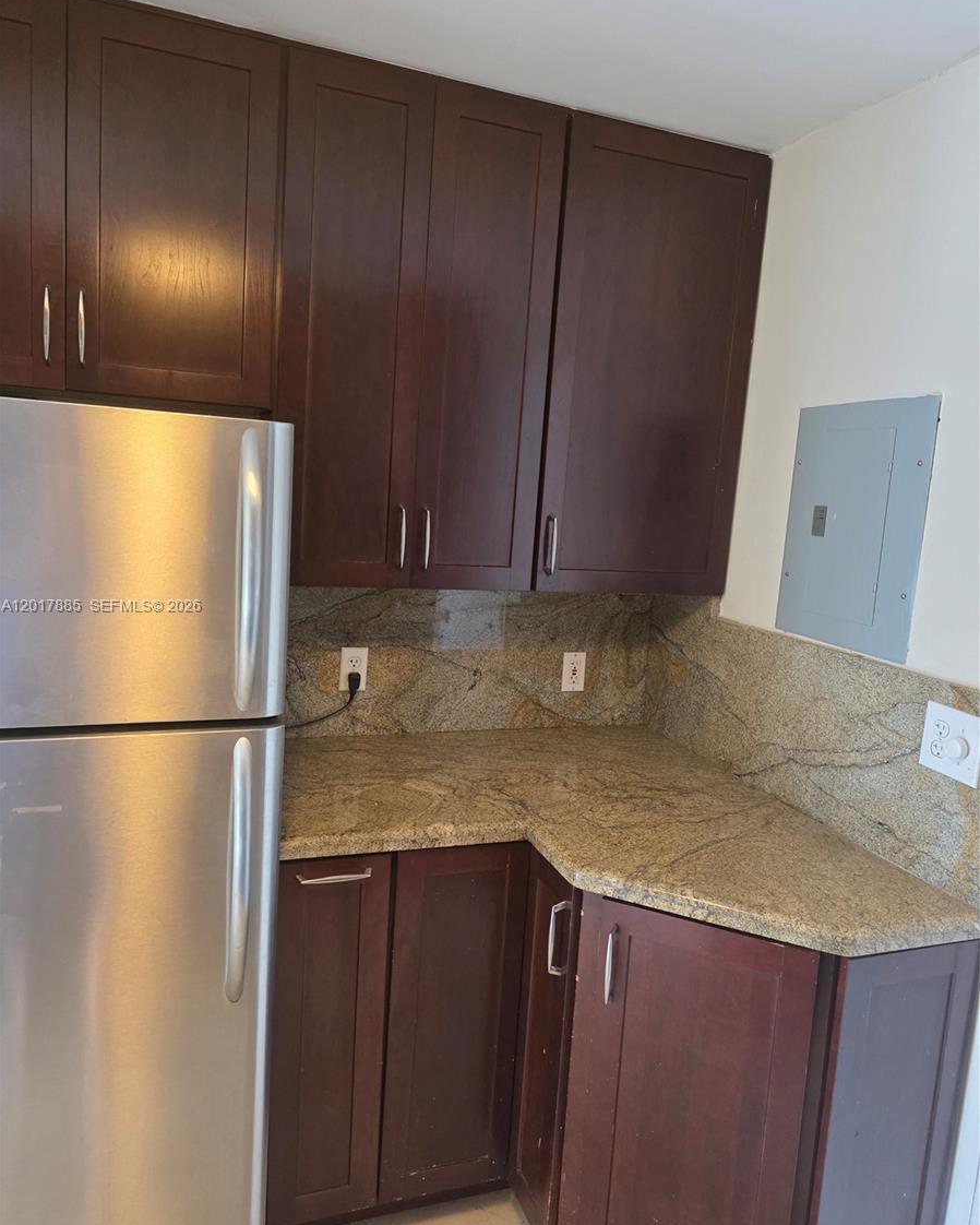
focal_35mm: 24
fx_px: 870
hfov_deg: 58.8
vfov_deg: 70.3
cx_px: 490
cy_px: 607
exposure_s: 1/120
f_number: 1.7
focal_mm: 6.3
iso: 640
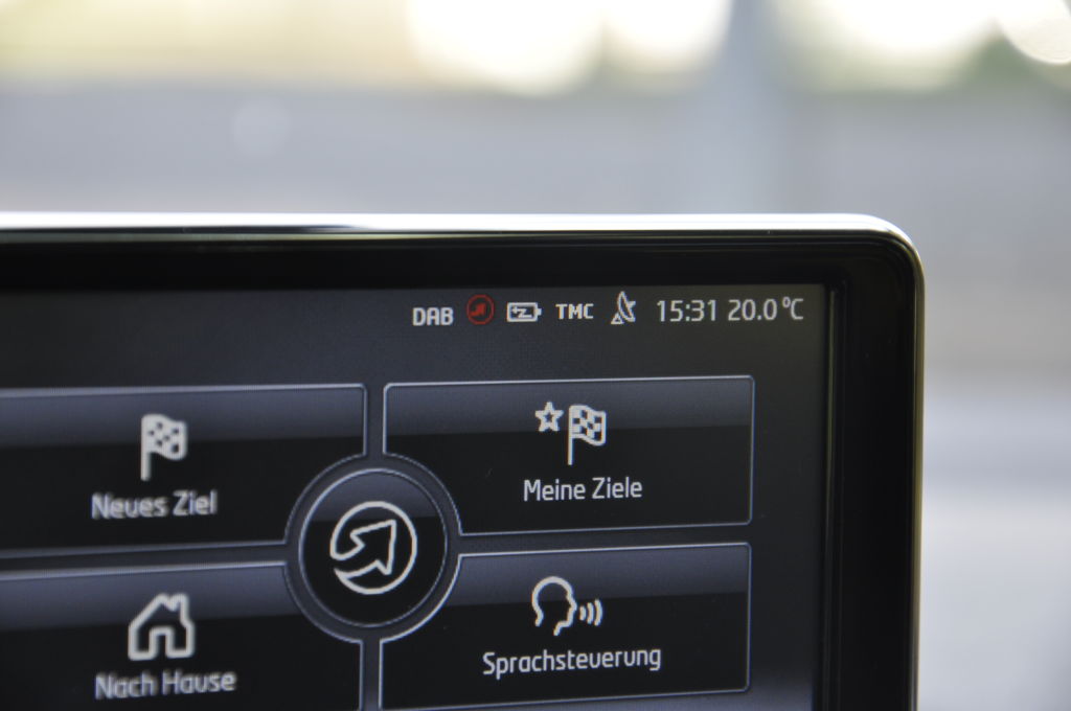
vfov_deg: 8.7
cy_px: 356
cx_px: 536
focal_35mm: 158
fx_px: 4680
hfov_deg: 13.1
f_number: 5.6
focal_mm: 105
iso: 400
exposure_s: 1/80
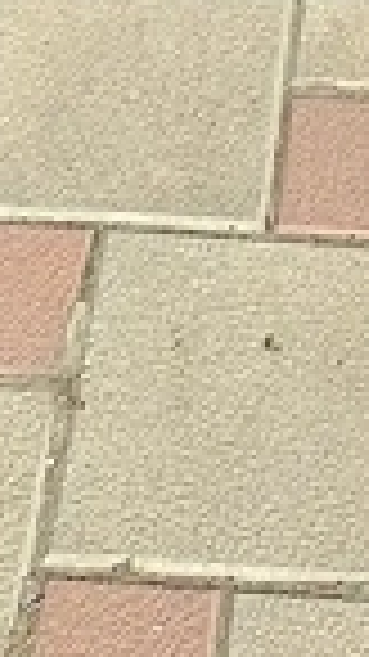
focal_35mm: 137
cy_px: -1094
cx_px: 446
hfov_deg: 8.7
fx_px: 2386
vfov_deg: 11.6
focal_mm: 5.54
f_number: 1.8
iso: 50
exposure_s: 1/1862
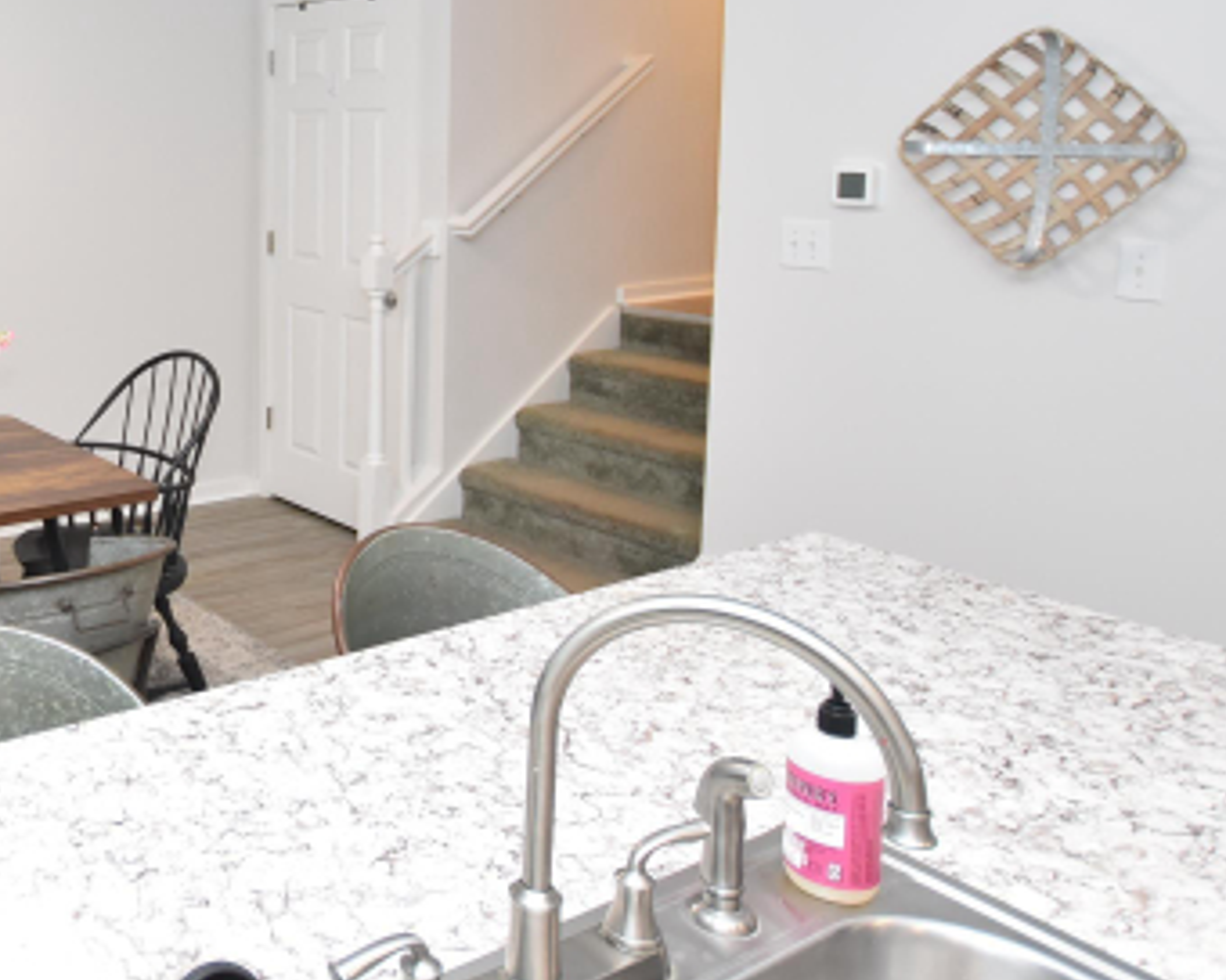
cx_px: 58
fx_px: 1125
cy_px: 223
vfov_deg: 45.2
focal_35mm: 31
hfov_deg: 49.0
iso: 800
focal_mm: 10
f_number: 3.5
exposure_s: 1/160
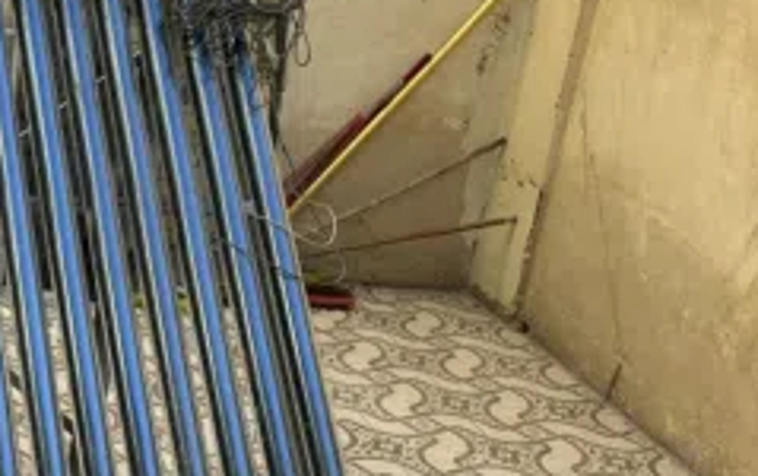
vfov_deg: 19.2
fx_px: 1406
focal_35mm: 68
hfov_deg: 27.5
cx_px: -86
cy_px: 308
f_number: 1.78
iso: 80
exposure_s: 1/409
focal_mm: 6.86
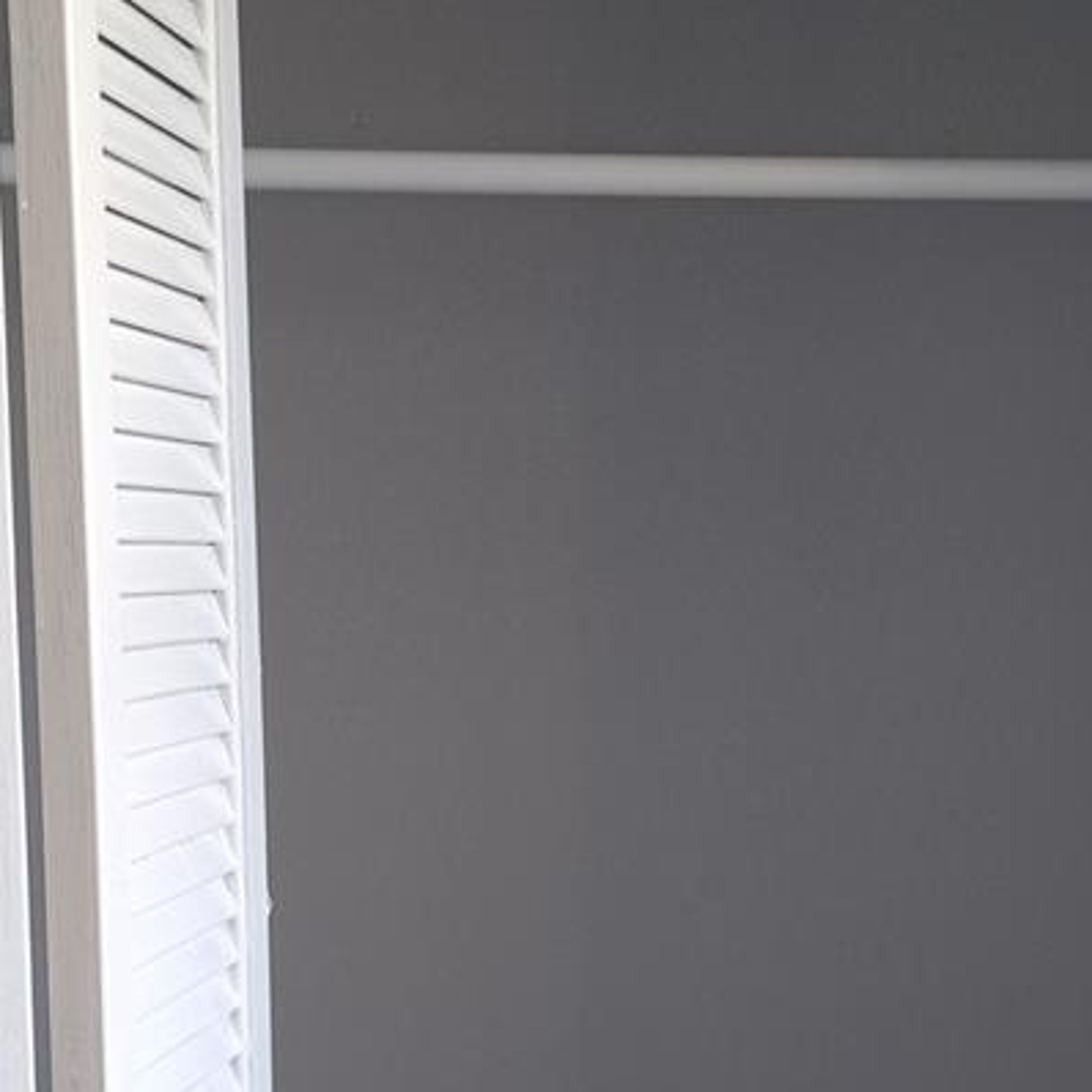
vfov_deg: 26.6
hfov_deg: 26.8
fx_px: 2284
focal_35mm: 64
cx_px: 642
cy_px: 809
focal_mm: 5.23
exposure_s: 1/60
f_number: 1.8
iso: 80
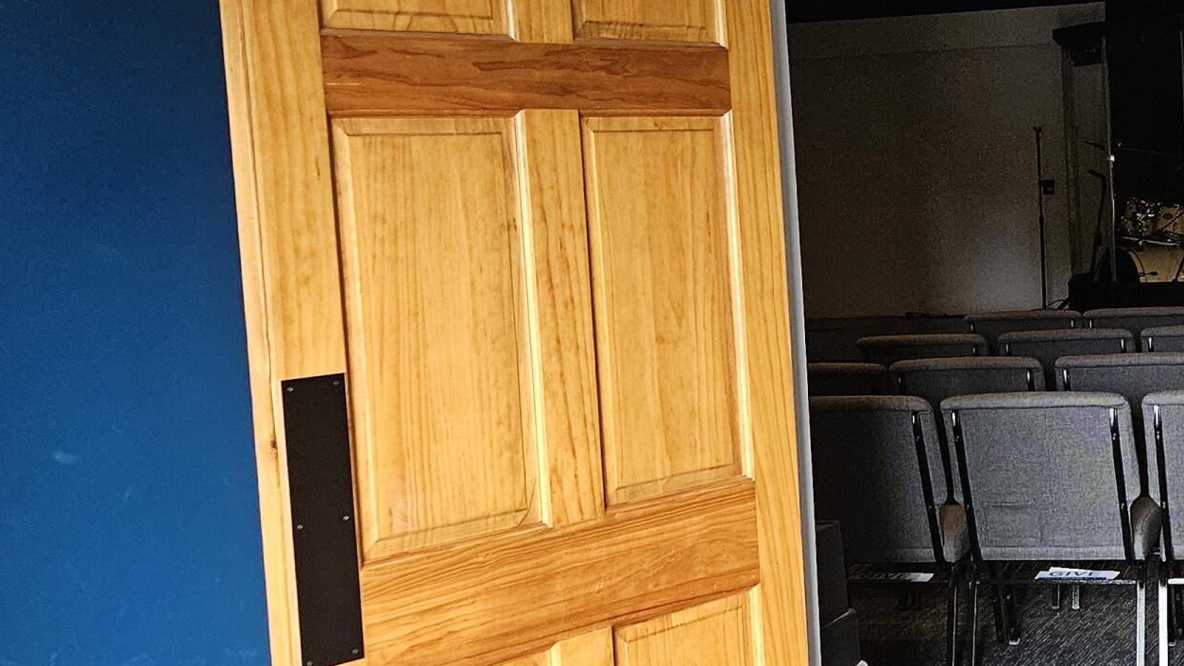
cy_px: 316
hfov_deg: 32.1
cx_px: 1193
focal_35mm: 60
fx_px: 1884
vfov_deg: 20.1
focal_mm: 5.4
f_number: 1.8
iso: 640
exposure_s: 1/240
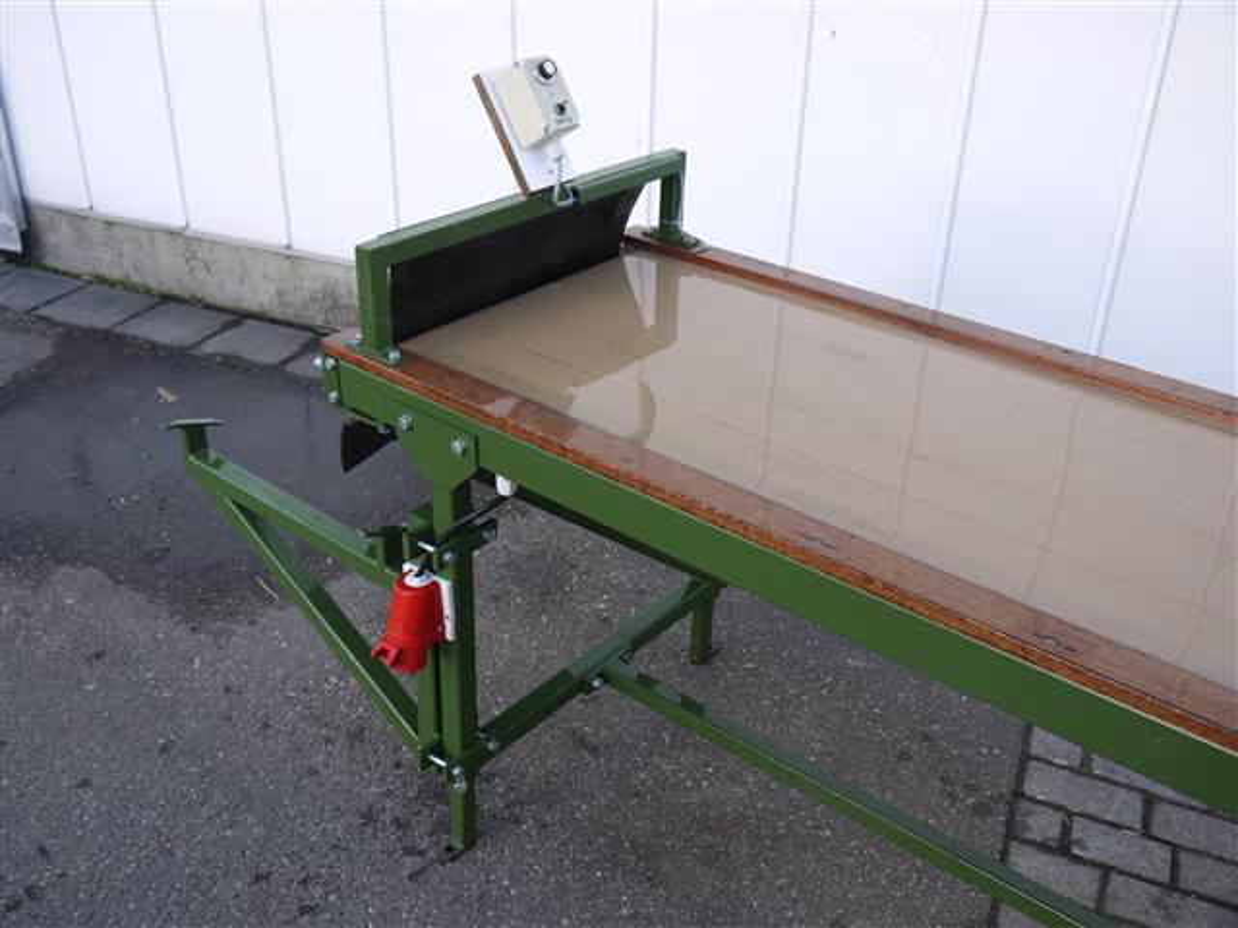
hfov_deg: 51.4
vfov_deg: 39.7
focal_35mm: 36
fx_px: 1287
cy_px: 464
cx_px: 619
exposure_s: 1/125
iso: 100
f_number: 4.5
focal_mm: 18
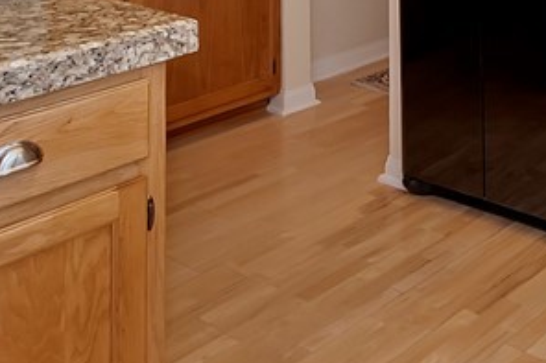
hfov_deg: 29.9
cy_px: -225
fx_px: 834
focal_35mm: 55
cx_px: 688
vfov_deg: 20.1
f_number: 8
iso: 220
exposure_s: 1/30
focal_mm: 10
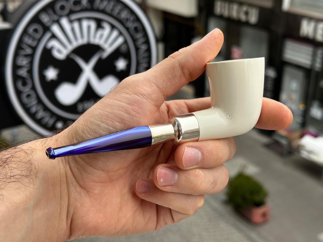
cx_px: 162
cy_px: 121
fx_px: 448
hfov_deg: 39.7
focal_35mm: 48
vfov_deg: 30.3
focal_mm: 6.86
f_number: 1.78
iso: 50
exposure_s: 1/215
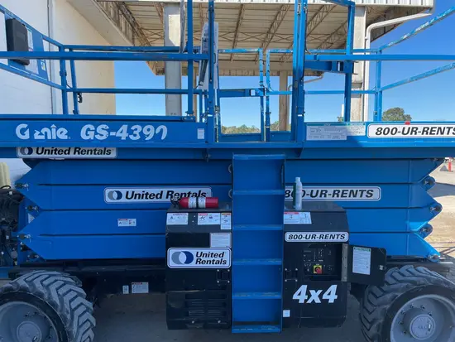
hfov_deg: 67.3
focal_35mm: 26
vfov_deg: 53.1
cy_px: 171
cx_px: 228
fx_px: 342
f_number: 1.6
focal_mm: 4.2
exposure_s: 1/1114
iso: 32
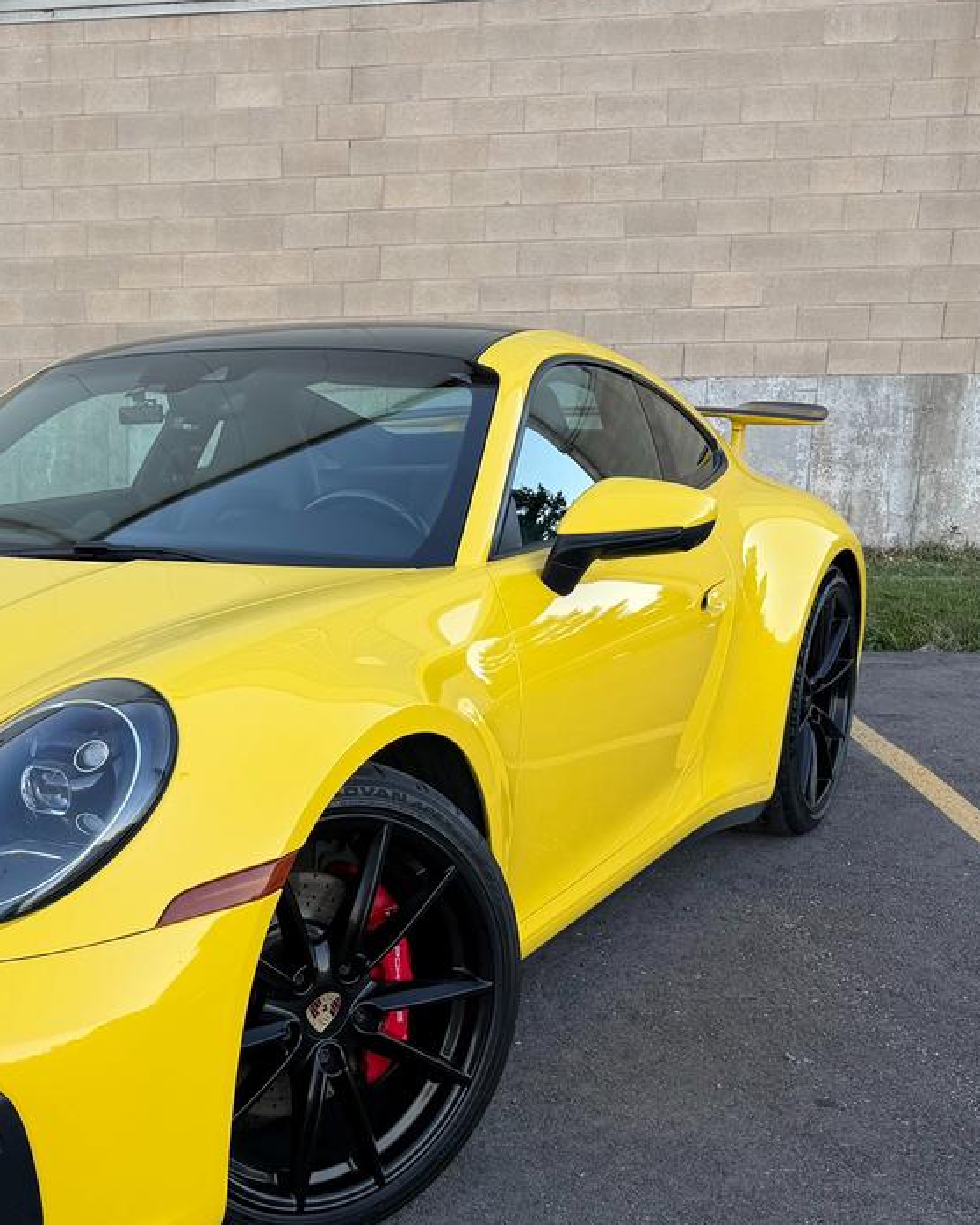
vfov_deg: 42.6
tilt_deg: -12.6
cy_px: 766
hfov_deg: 32.9
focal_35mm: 43
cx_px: 79
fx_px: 1558
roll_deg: +0.7
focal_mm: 6.76
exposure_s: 1/476
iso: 80
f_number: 1.78
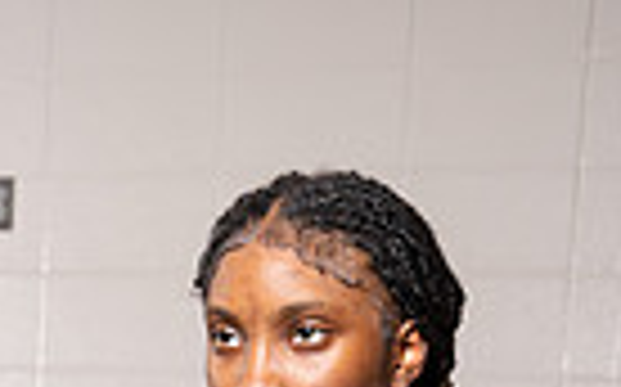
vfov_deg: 9.9
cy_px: 932
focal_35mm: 116
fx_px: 1962
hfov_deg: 18.0
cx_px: 270
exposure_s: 1/250
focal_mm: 35
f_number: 7.1
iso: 320
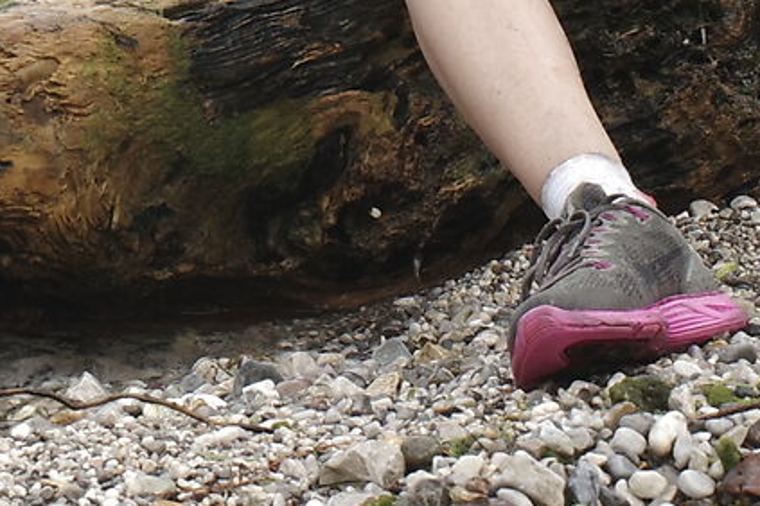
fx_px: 3356
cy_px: -431
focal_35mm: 159
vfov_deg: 8.3
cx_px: -293
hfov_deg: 12.4
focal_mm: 18.3
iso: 100
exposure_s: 1/40
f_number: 8
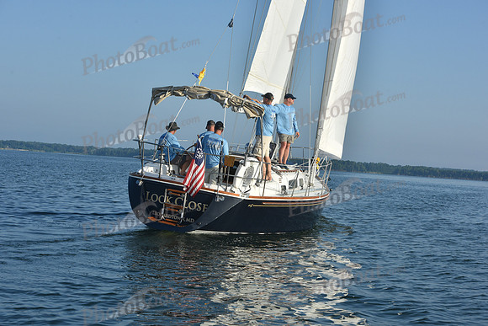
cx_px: 244
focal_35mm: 70
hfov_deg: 28.8
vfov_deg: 19.5
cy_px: 163
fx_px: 949
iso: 320
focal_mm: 70
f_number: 10
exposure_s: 1/800
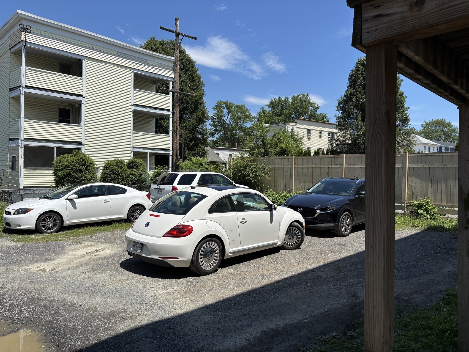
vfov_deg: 53.1
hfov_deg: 67.3
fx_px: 352
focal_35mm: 26
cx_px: 234
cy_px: 176
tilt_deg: -0.5
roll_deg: -0.9
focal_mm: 5.96
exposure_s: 1/4255
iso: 50
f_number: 1.6
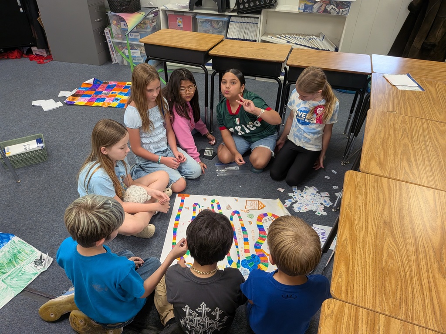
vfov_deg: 56.8
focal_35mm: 24
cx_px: 223
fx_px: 309
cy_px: 167
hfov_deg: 71.6
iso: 337
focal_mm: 4.53
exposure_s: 1/120
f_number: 1.7
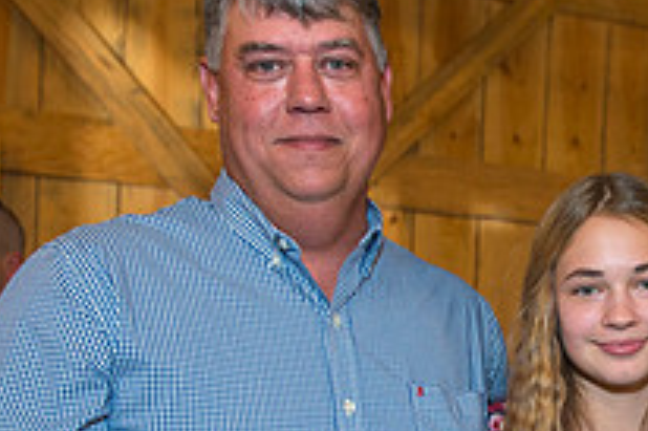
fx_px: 1367
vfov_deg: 17.4
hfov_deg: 25.6
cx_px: 617
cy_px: 456
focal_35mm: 76
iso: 1600
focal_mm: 27
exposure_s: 1/125
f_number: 4
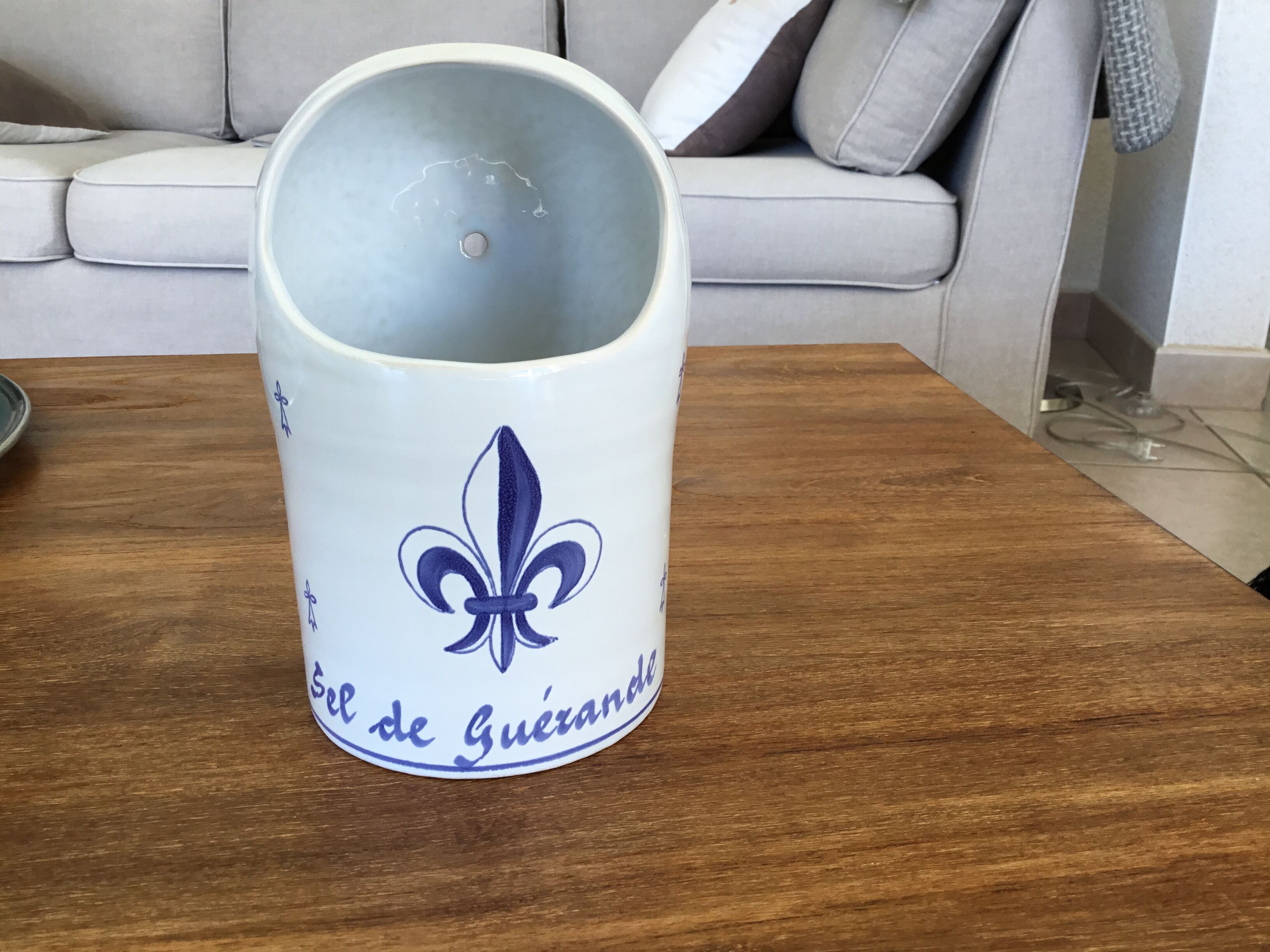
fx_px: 1137
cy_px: 476
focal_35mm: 31
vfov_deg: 45.4
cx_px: 635
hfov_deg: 58.4
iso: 32
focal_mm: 3.3
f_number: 2.4
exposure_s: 1/50
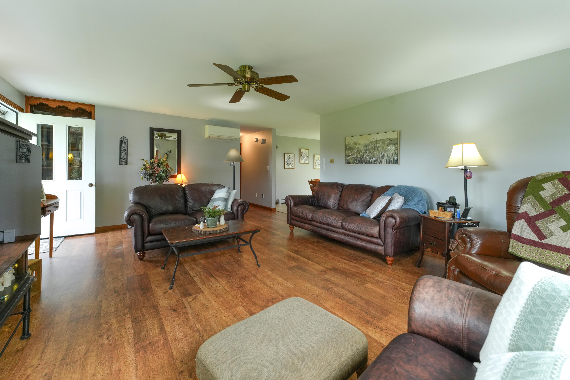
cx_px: 285
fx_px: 222
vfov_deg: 81.2
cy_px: 190
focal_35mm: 14
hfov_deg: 104.3
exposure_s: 1/40
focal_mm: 14
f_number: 7.1
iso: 800
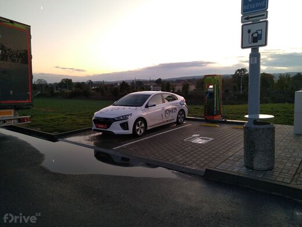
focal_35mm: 26
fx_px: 227
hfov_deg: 67.3
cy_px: 114
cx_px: 151
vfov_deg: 53.1
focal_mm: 3.46
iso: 138
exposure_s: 1/60
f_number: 2.2
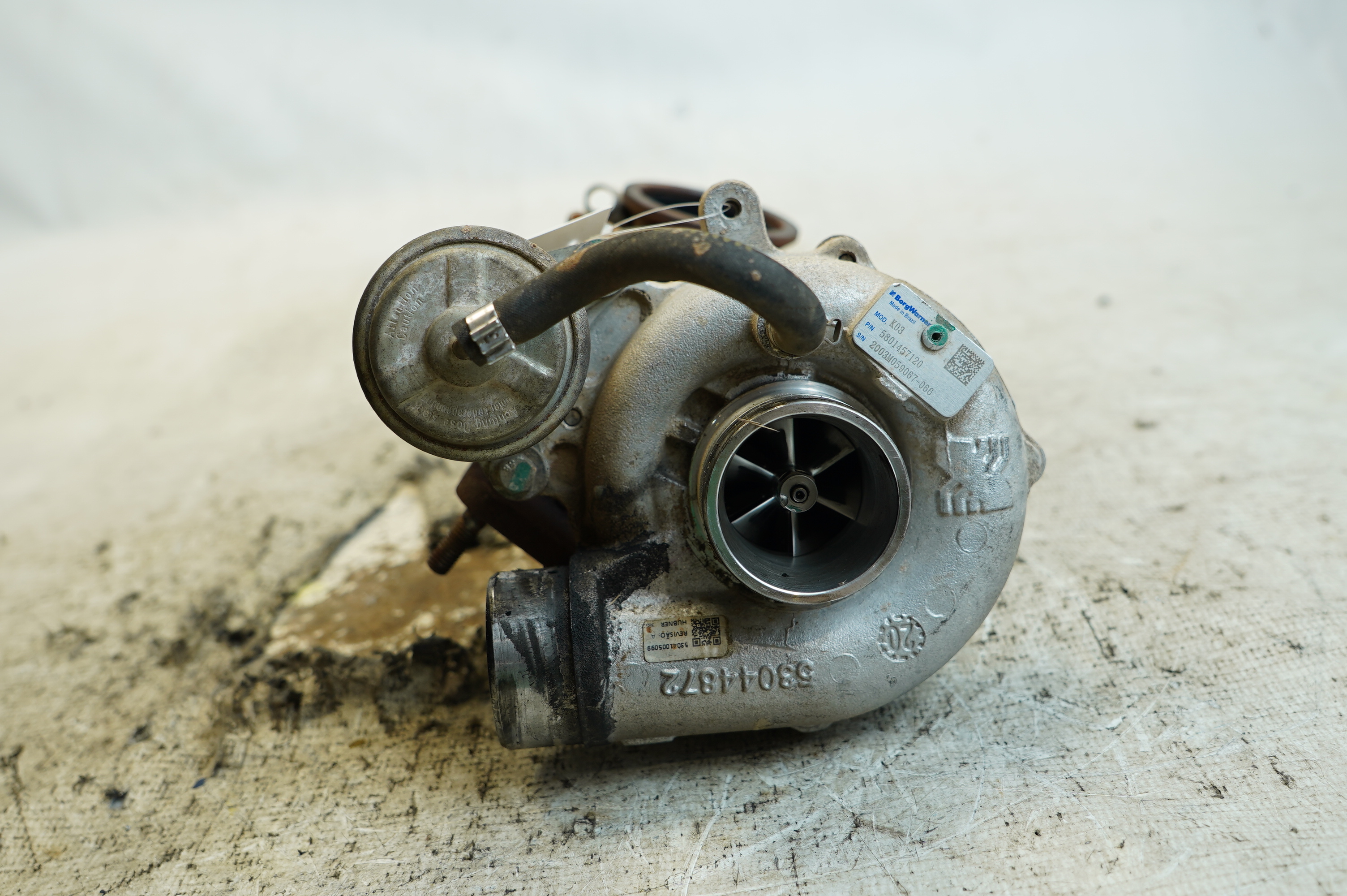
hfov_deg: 53.2
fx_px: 1346
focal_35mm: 36
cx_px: 674
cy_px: 448
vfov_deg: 36.8
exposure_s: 1/60
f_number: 4
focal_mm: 24
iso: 200
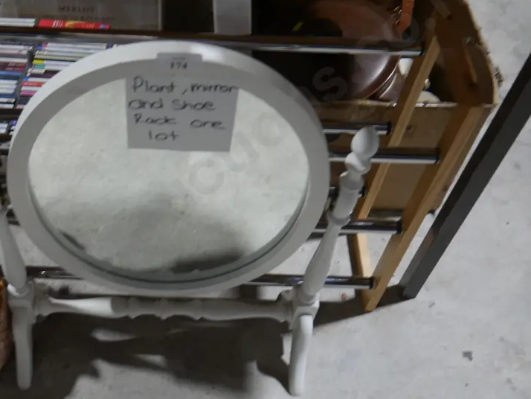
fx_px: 660
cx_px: 181
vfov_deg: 33.6
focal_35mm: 43
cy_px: 195
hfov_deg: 43.3
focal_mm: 15
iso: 250
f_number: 3.6
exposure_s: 1/60
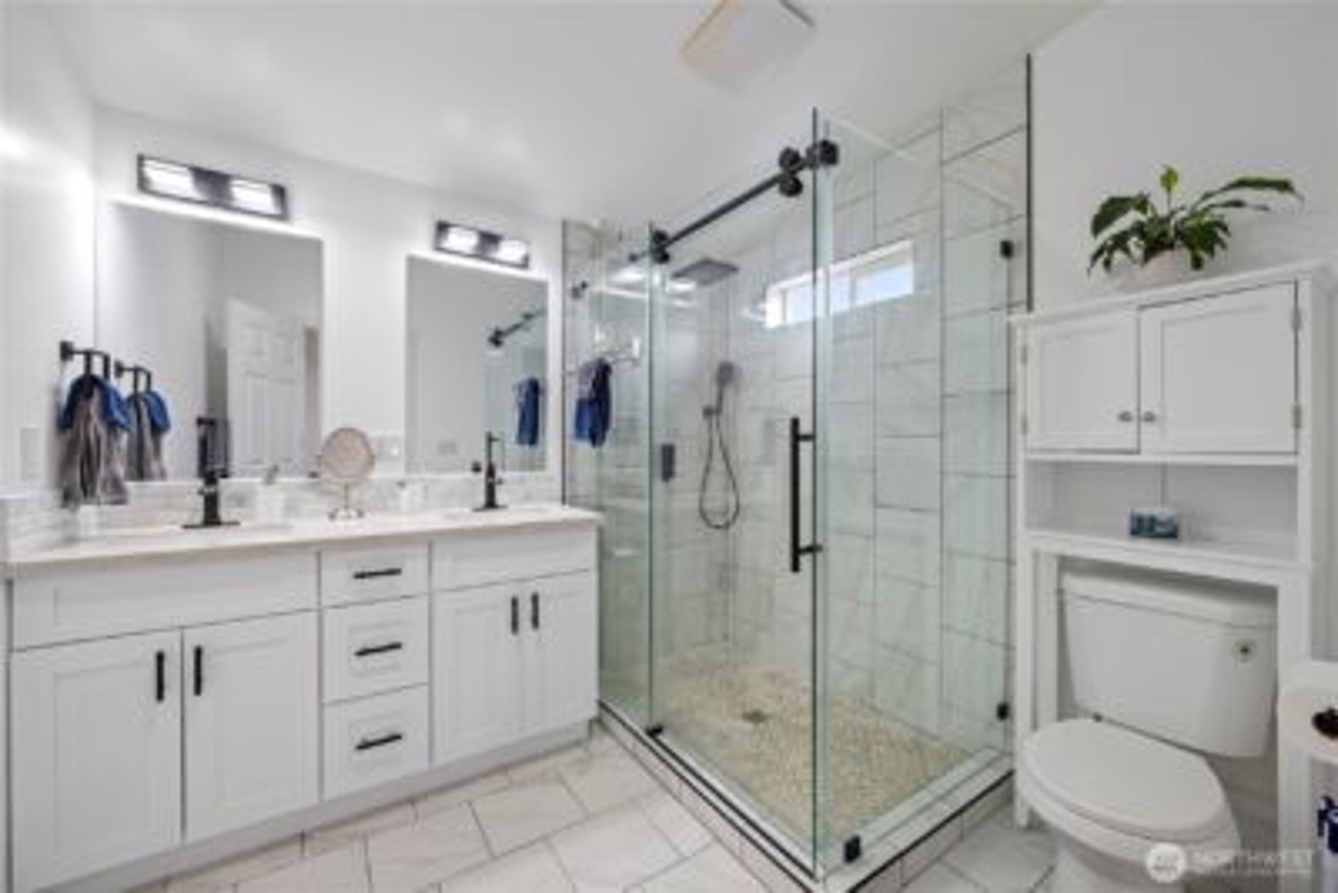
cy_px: 446
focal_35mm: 14
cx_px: 669
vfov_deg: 81.3
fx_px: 520
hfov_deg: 104.2
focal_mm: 14
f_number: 8
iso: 200
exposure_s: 1/4
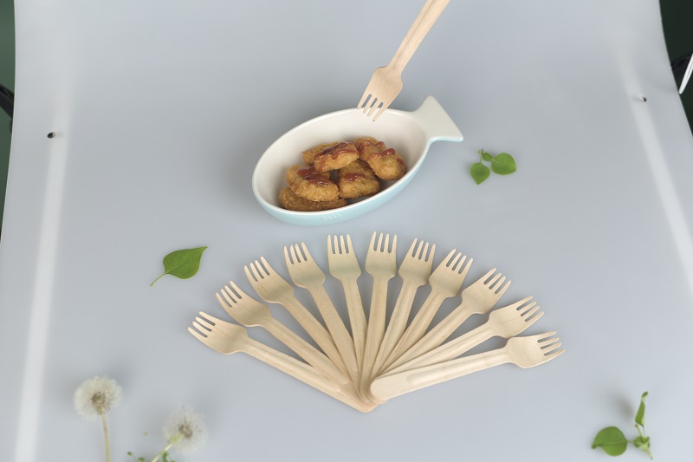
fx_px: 962
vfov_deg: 27.0
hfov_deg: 39.6
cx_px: 346
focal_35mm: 50
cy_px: 231
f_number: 3.2
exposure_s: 1/125
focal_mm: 50
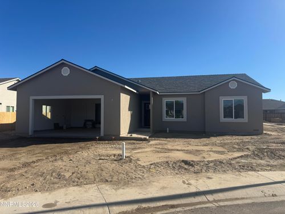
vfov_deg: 56.8
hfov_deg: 71.6
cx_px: 142
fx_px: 198
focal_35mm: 24
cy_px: 107
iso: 80
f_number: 1.78
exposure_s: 1/4608
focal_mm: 6.76
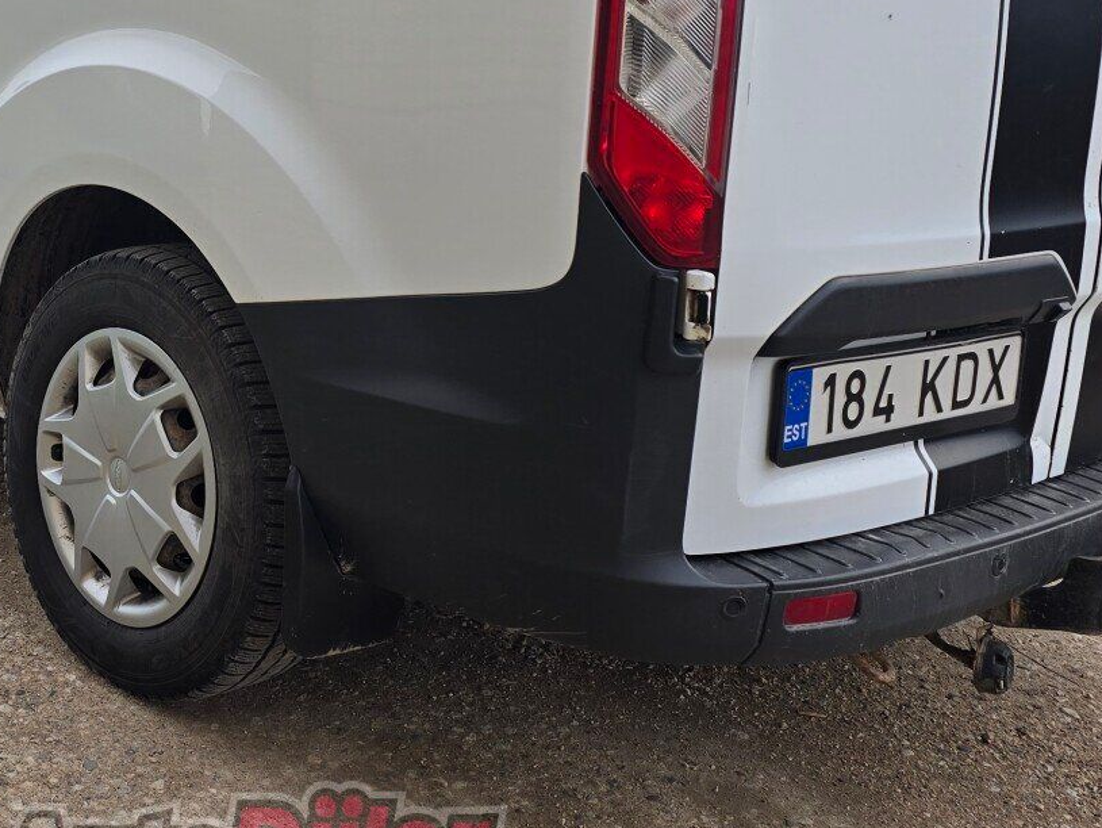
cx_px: 239
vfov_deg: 25.6
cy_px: 48
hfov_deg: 34.0
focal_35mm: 55
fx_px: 1752
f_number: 1.7
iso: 20
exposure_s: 1/180
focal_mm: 6.3
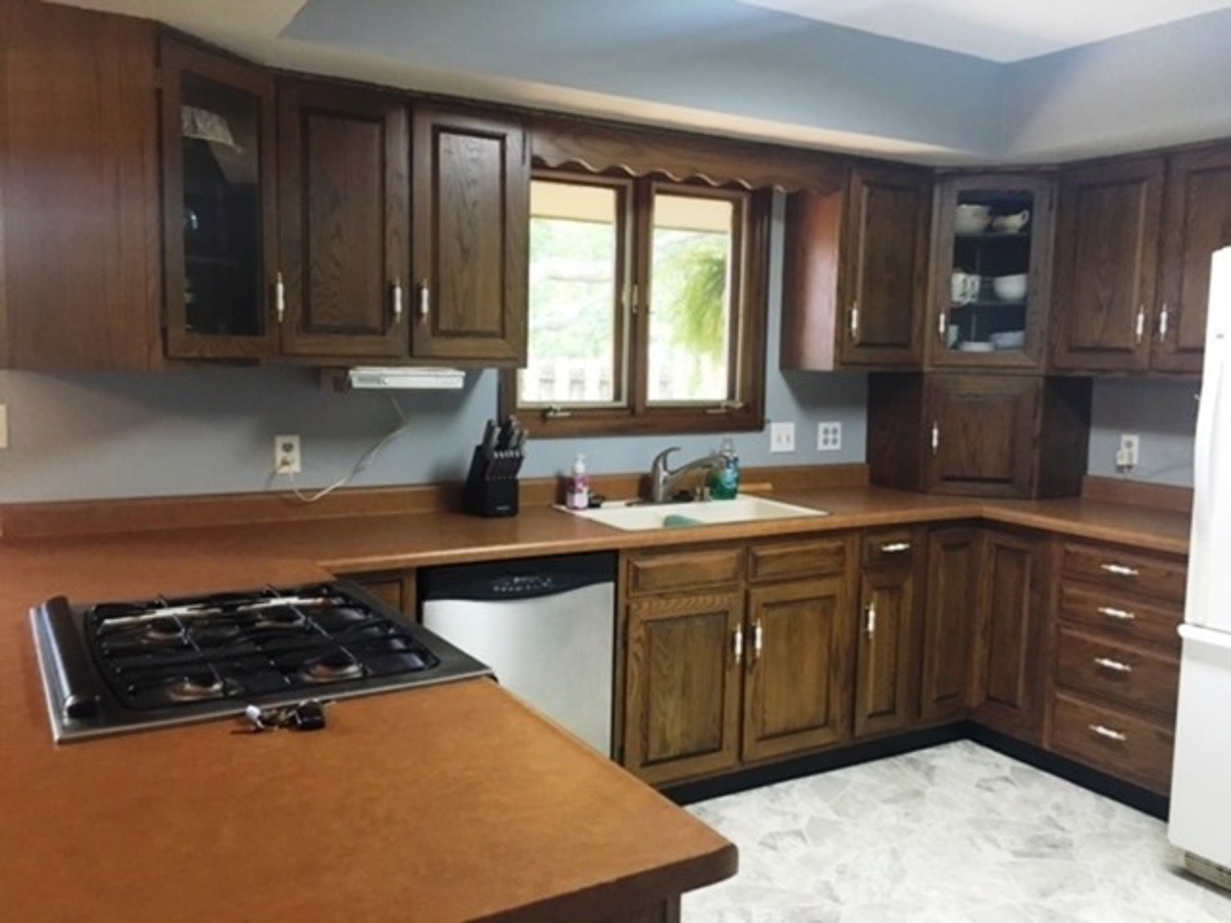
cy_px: 462
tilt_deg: -6.7
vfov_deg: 48.2
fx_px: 1031
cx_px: 616
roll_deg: -0.9
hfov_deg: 61.7
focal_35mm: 29
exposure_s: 1/30
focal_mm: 4.15
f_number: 2.2
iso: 200
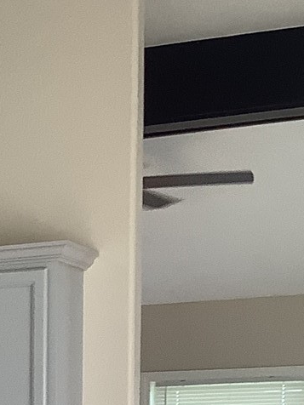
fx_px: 1464
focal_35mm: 125
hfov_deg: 11.2
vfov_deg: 14.9
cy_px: 565
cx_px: -194
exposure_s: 1/60
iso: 50
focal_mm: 3.3
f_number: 2.4
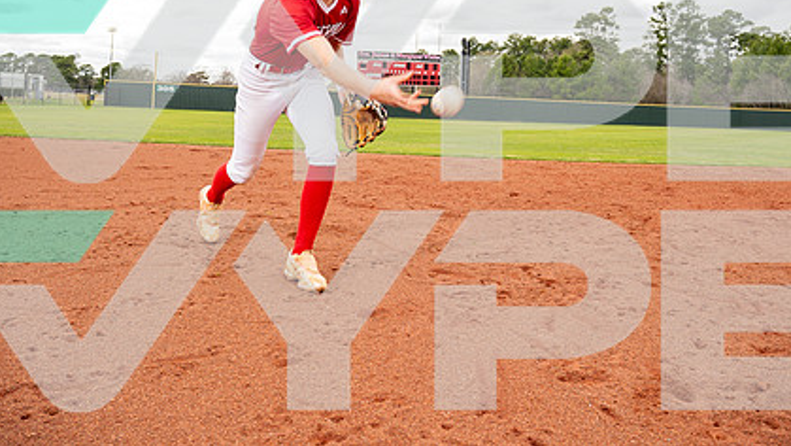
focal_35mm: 29
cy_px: 82
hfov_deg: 66.0
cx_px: 404
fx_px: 608
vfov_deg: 38.5
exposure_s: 1/250
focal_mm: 20
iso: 100
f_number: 4
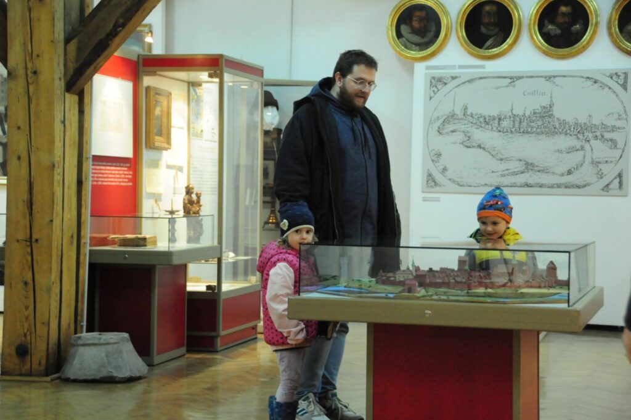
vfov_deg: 16.5
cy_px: 210
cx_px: 316
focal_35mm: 82
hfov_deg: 24.6
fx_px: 1445
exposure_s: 1/30
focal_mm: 55
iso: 2500
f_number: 4.8
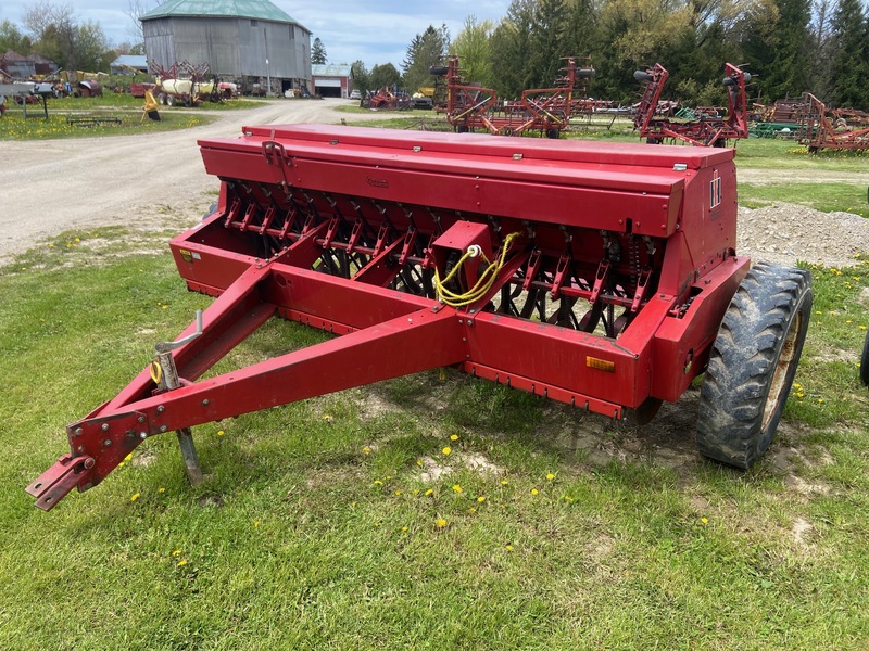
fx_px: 653
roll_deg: -0.3
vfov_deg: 53.1
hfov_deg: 67.3
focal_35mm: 26
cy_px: 326
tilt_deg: -19.2
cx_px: 434
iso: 32
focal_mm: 4.25
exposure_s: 1/1316
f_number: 1.8
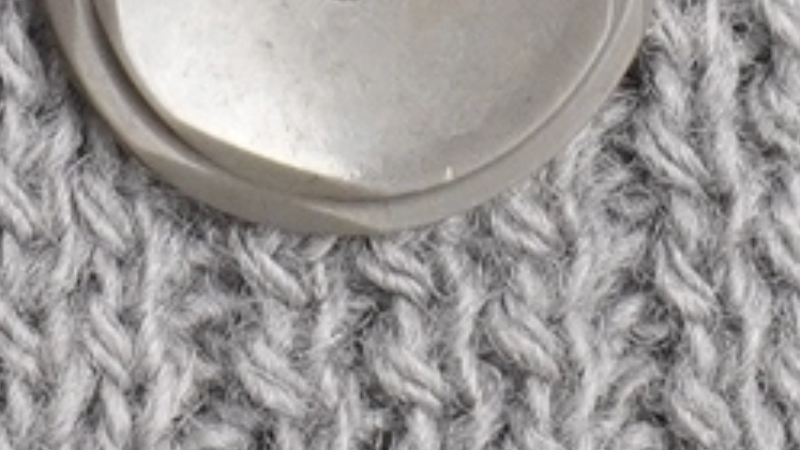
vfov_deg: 2.0
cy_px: -2597
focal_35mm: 582
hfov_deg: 3.7
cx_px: 337
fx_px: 12345
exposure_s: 1/20
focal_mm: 32
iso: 320
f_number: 10
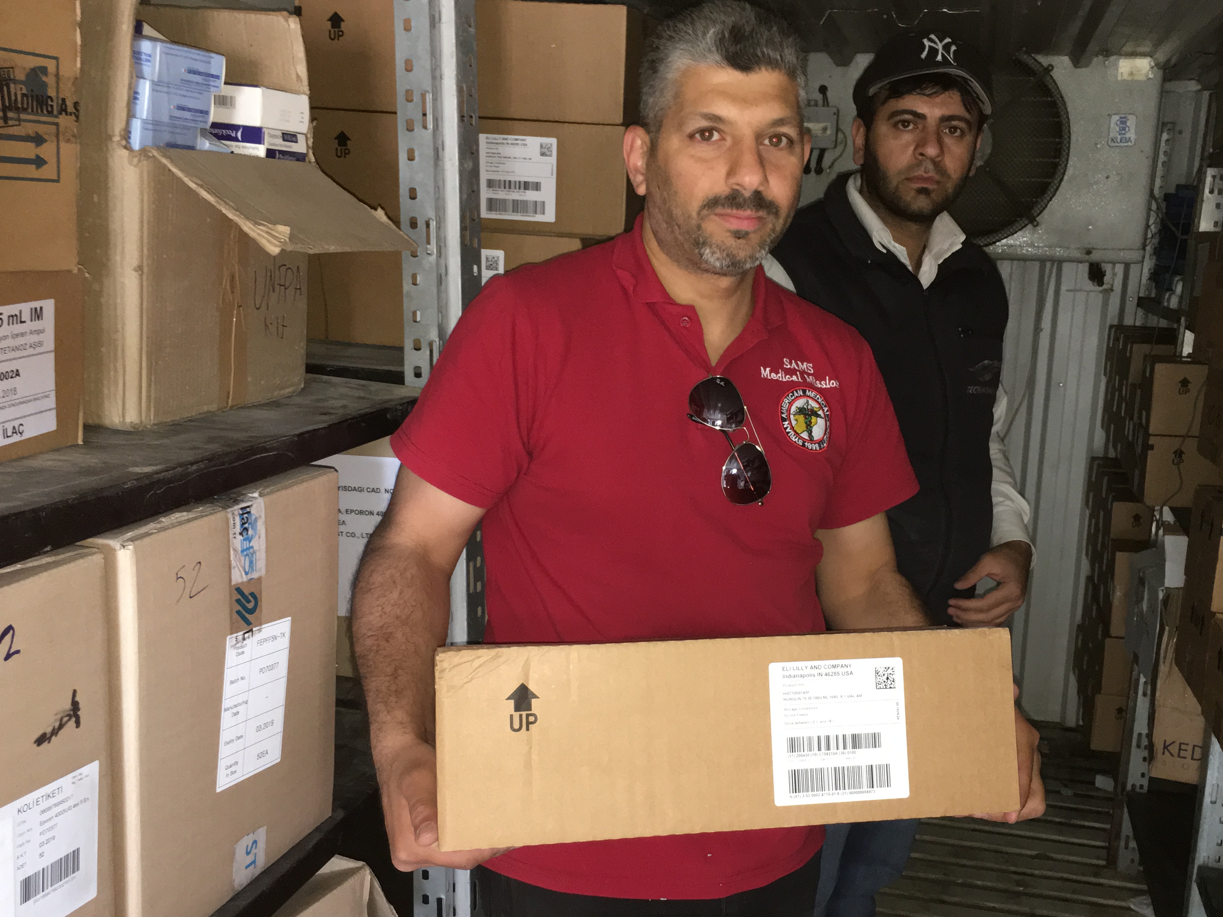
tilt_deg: -12.1
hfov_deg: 50.0
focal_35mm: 37
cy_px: 503
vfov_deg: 38.6
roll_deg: -2.0
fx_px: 1307
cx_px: 706
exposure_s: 1/17
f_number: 2.2
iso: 160
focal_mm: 4.15
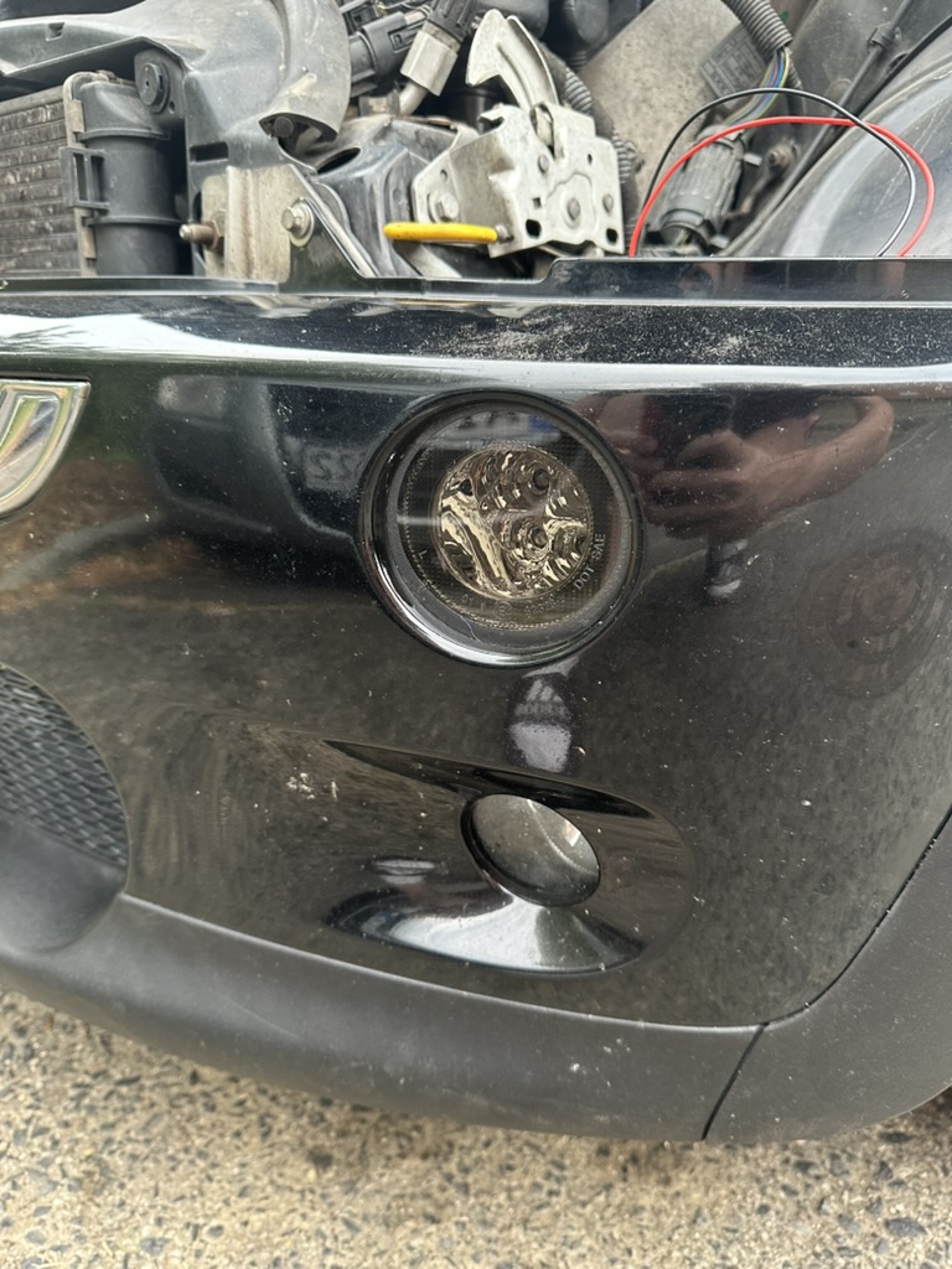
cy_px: 634
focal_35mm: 24
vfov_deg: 71.6
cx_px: 476
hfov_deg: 56.8
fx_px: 880
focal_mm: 6.86
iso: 250
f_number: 1.78
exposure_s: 1/61
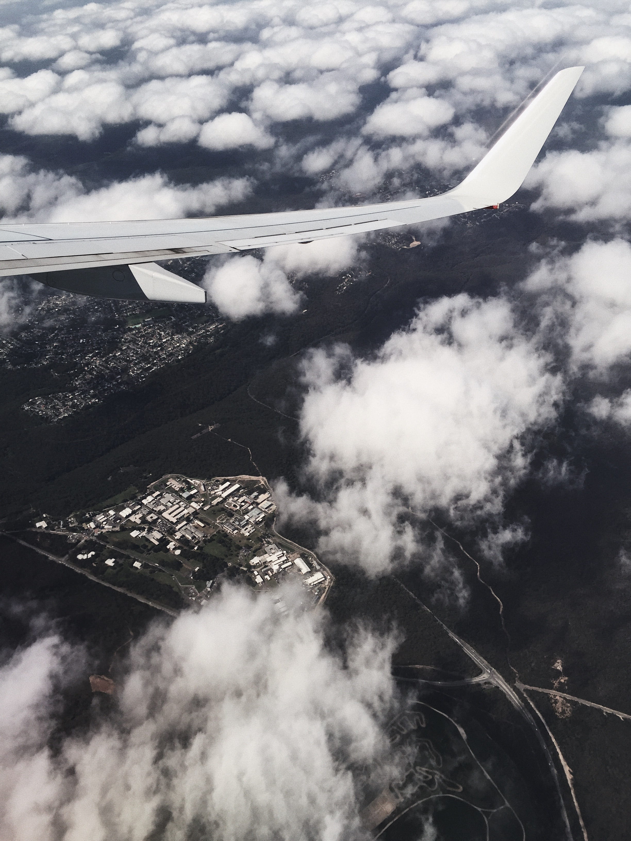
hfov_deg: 48.2
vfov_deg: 61.7
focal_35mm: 29
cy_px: 420
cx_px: 316
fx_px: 705
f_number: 2.2
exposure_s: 1/1980
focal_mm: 4.15
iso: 32
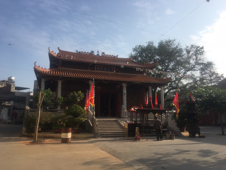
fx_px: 189
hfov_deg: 61.7
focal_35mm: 29
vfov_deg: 48.2
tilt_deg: +11.1
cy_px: 85
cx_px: 113
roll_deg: -1.9
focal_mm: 4.15
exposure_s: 1/1508
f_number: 2.2
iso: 25
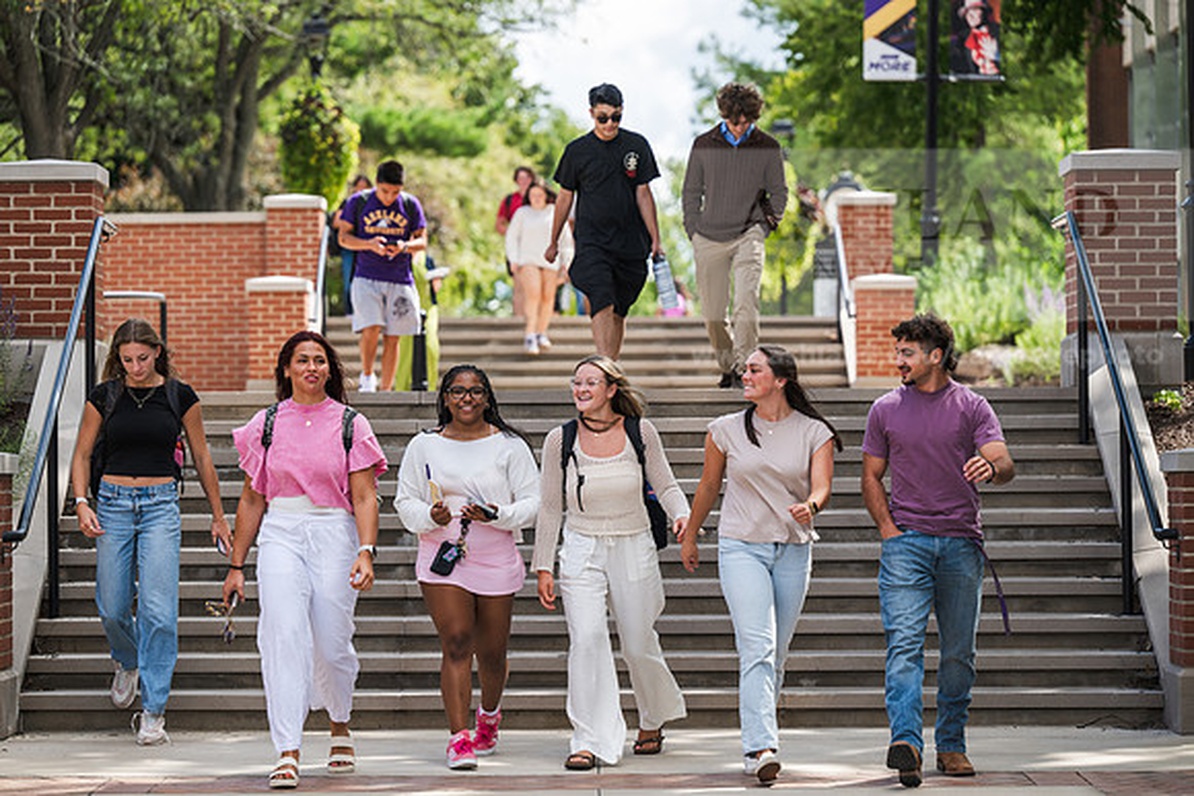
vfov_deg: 11.0
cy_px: 398
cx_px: 597
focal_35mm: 125
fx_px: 4147
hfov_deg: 16.4
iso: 125
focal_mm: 125
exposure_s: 1/800
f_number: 3.2
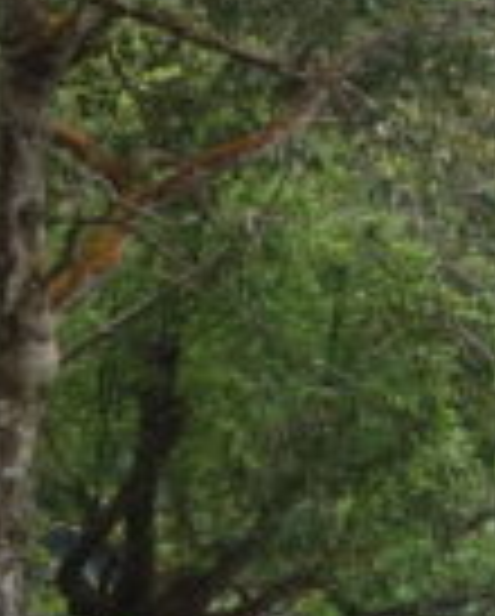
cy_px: 468
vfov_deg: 8.4
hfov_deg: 5.3
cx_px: 2462
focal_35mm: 230
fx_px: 4203
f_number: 5.6
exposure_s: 1/160
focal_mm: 10.4
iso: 125
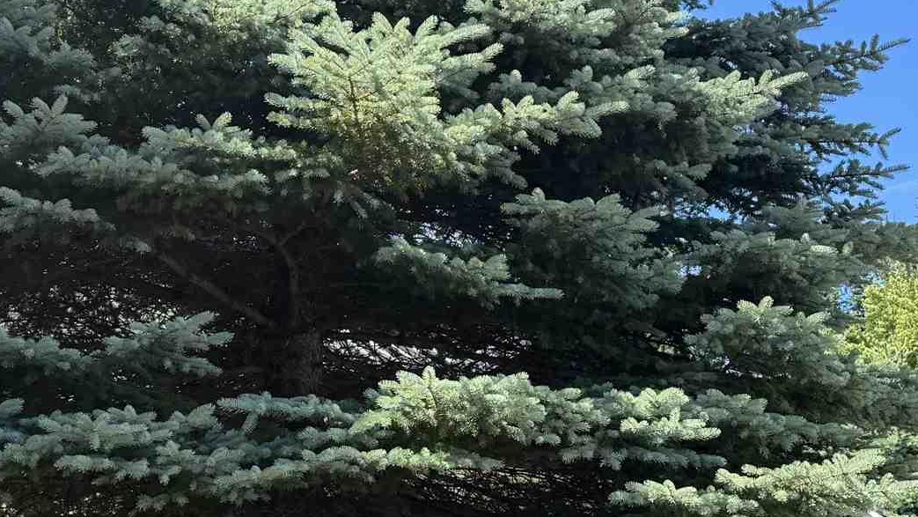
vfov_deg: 15.7
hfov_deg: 27.3
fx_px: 1875
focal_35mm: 77
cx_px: 288
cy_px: 308
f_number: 1.78
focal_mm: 6.76
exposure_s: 1/1010
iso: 80
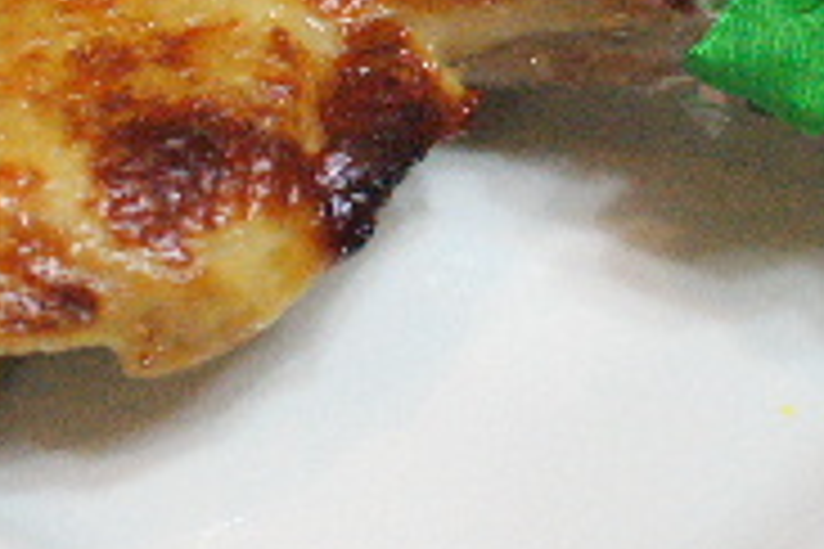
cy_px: 99
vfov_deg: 6.7
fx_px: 4669
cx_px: 304
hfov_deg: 10.1
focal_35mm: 204
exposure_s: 1/125
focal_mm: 50
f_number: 5
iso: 1600
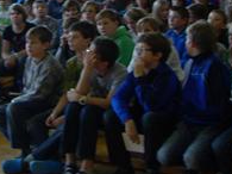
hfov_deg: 15.6
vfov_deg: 11.8
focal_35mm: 125
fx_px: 837
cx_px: 20
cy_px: 29
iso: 64
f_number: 2.8
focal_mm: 7.8
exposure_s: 1/32.9
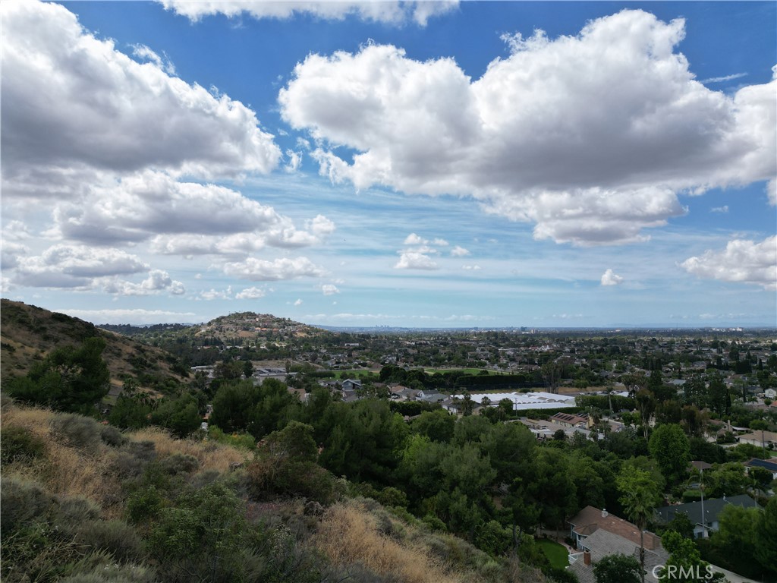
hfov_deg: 71.6
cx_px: 388
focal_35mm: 24
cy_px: 292
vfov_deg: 56.8
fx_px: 539
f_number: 1.7
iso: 100
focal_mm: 6.72
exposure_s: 1/4000
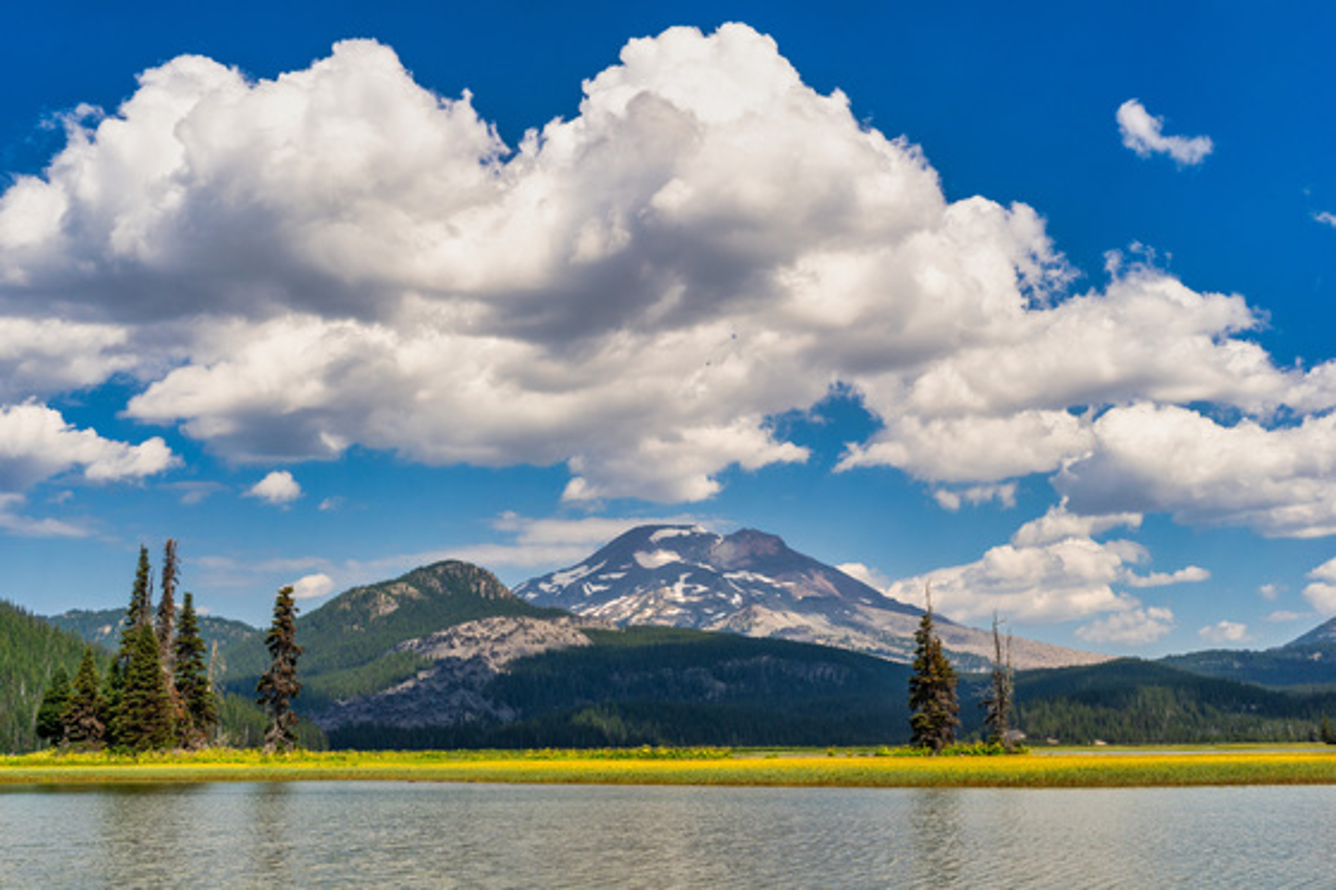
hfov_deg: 49.6
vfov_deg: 34.2
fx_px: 1447
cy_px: 445
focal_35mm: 39
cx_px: 668
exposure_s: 1/200
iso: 100
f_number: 14
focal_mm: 26
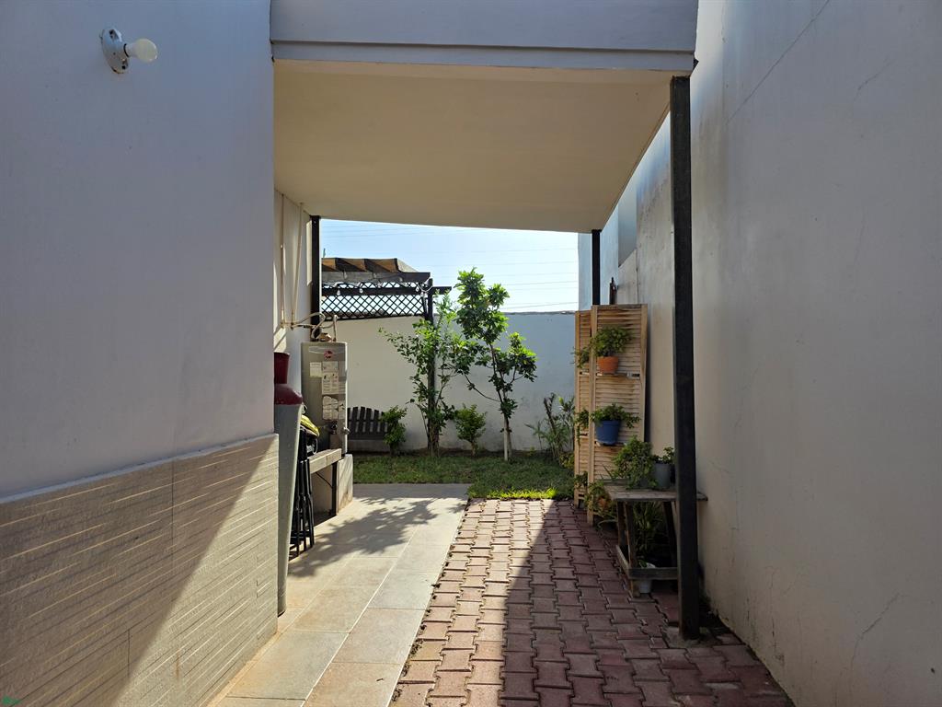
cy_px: 354
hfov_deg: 73.9
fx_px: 626
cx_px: 471
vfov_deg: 58.9
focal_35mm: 23
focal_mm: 6.3
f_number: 1.7
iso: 80
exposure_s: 1/5958
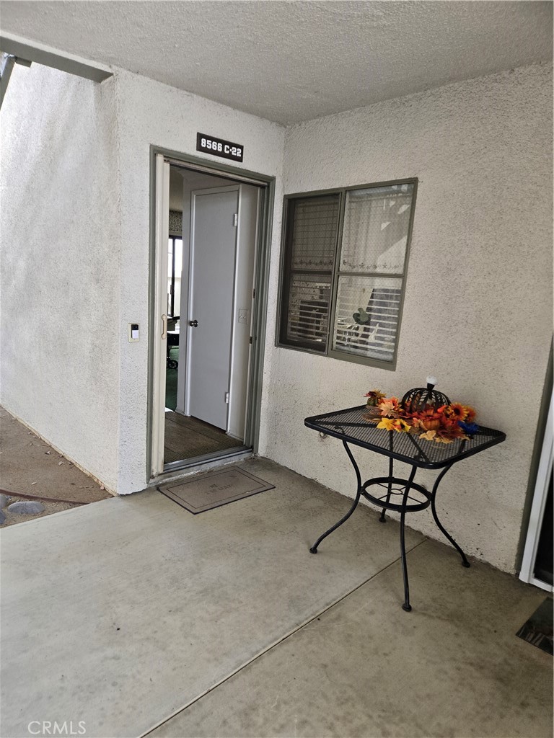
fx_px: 491
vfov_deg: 73.9
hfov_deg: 58.9
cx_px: 277
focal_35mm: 23
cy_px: 369
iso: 320
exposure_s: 1/120
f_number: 1.8
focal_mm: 5.4
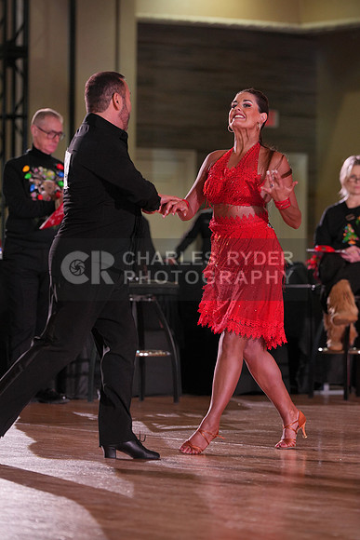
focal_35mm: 176
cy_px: 270
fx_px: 2638
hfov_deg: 7.8
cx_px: 180
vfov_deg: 11.7
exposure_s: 1/400
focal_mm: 176
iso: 1250
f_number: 4
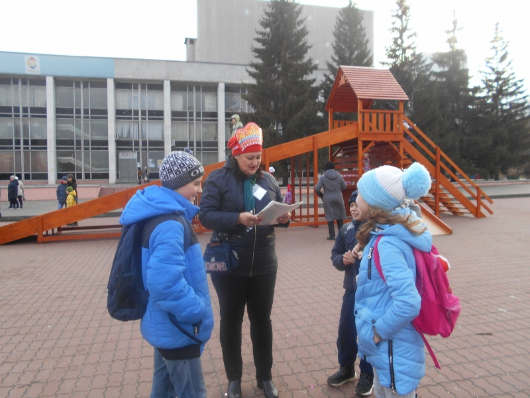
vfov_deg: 53.1
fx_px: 398
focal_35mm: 26
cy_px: 199
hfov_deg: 67.3
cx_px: 265
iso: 80
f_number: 3.2
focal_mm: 4.6
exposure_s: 1/125
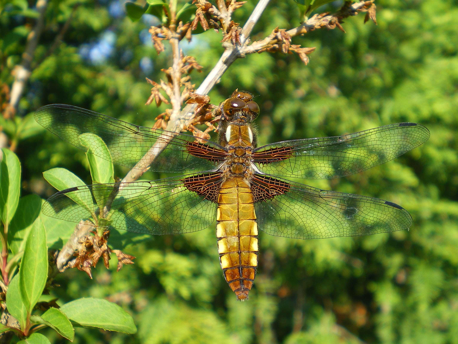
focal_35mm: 44
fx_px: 582
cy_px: 172
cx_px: 229
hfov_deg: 42.9
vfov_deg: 32.9
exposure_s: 1/200
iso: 64
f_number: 3.5
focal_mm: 7.4
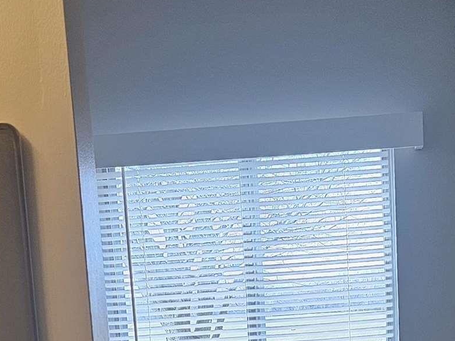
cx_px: 275
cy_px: 530
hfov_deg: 21.7
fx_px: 1183
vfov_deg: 15.1
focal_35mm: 90
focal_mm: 5.4
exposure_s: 1/120
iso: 80
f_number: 1.8
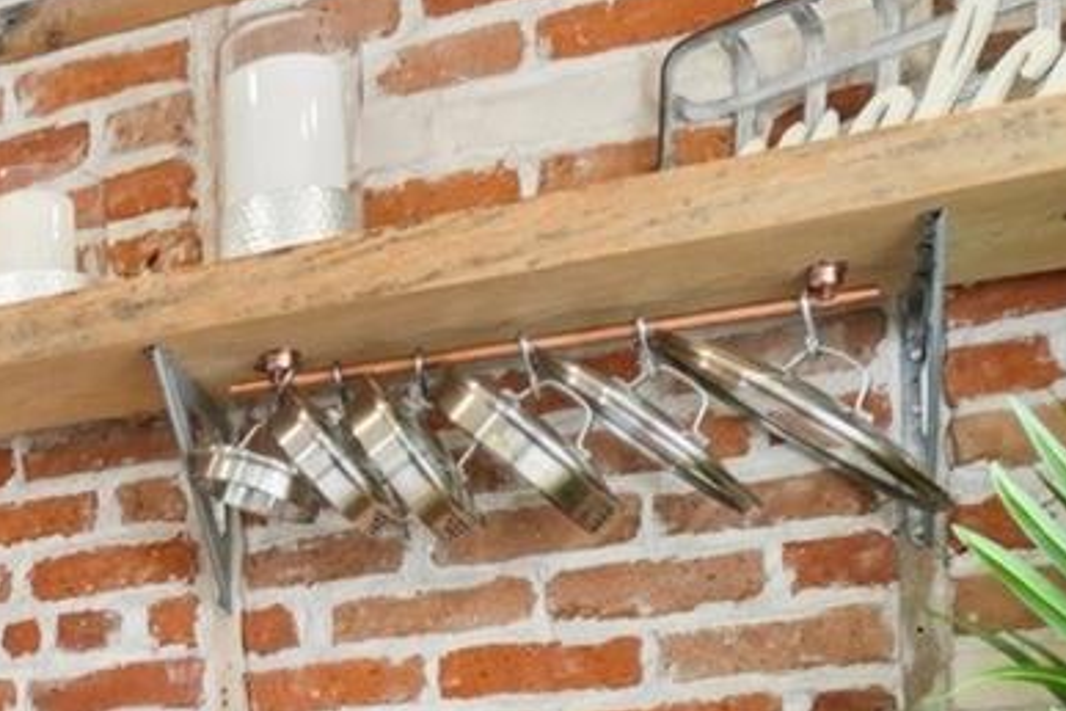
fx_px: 1836
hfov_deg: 26.7
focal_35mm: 62
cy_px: 1168
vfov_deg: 18.5
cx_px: -364
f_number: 8
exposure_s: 1/13
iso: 400
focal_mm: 10
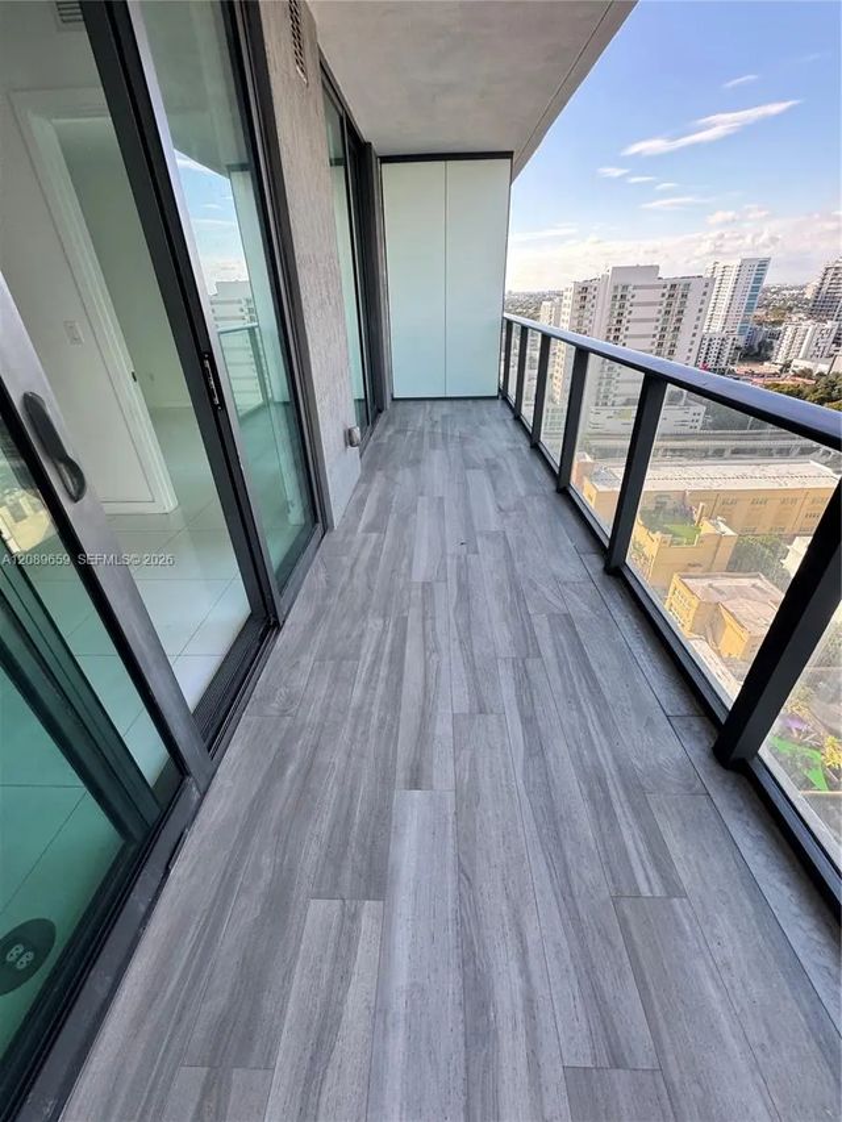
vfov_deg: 102.1
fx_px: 454
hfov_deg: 85.7
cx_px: 421
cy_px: 561
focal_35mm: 14
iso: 40
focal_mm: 2.22
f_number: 2.2
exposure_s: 1/126
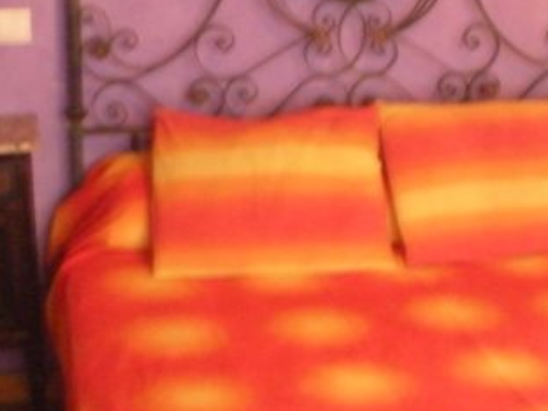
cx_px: 415
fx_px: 1235
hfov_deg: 24.7
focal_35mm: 78
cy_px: 235
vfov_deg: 18.9
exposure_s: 1/4.1
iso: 800
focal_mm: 6.3
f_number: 3.1
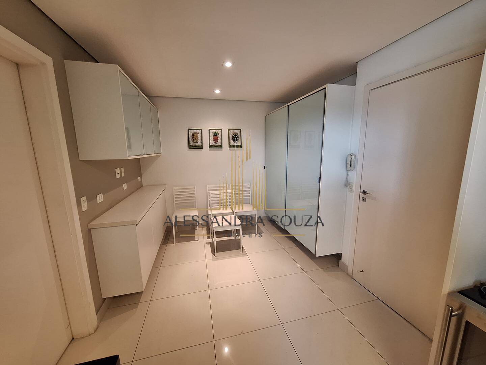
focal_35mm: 13
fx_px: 183
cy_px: 182
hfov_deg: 106.2
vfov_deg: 89.9
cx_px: 243
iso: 160
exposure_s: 1/40
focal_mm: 1.74
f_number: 2.2
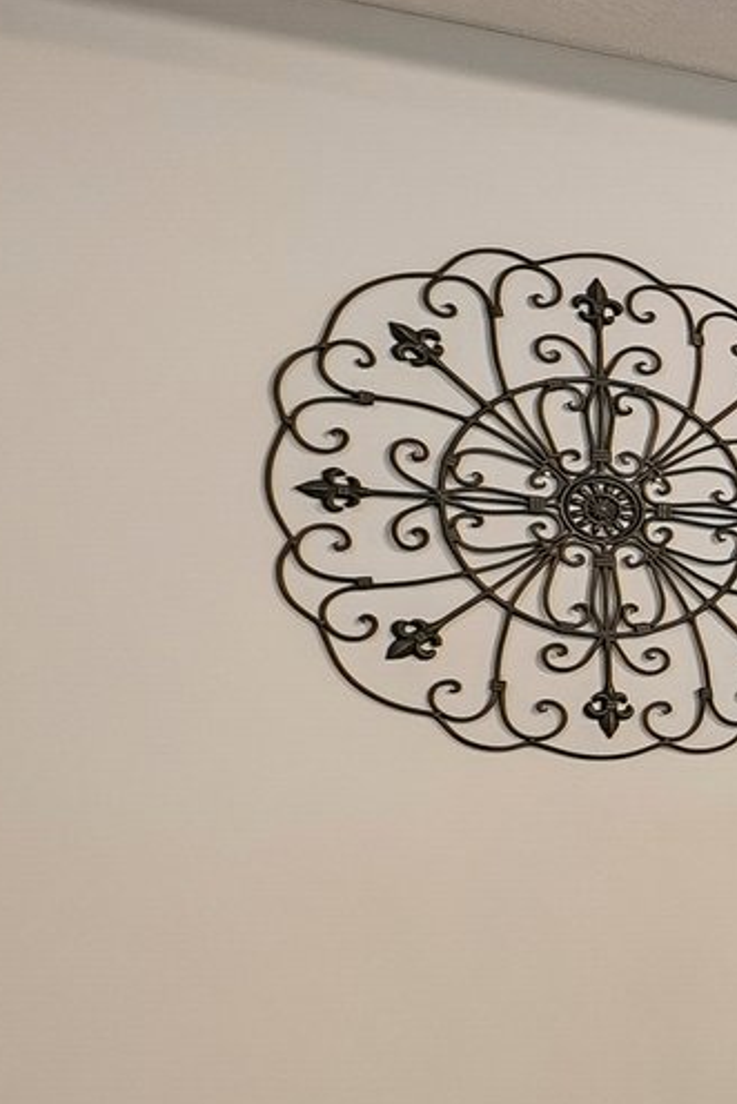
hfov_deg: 11.3
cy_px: 760
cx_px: 2247
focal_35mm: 66
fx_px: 2025
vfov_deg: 30.2
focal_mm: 16
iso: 400
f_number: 8
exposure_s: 1/6
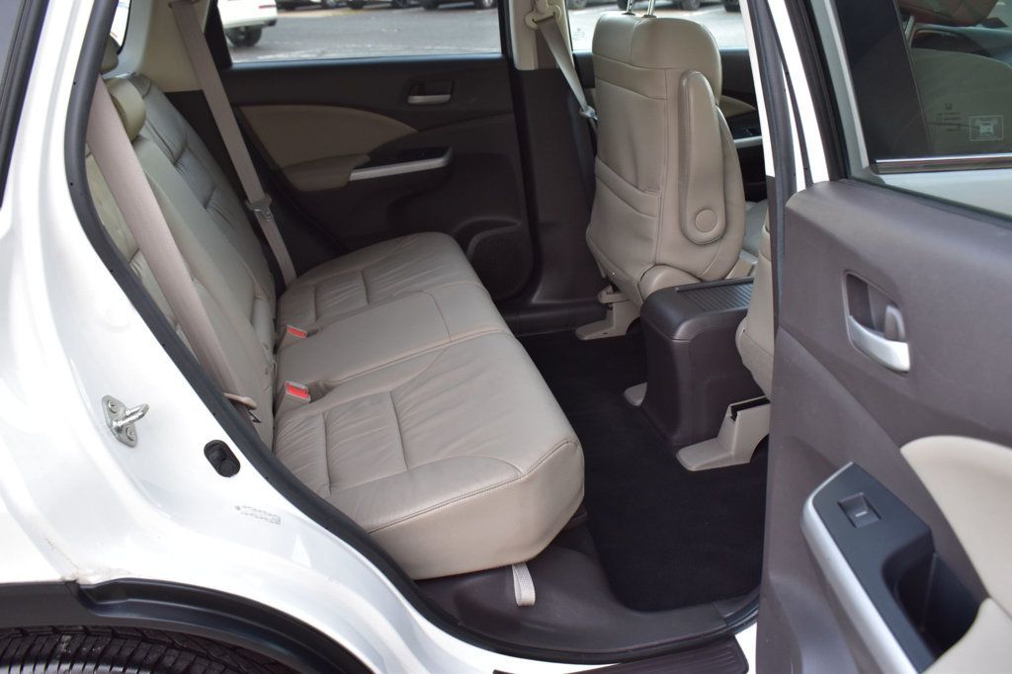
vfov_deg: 39.9
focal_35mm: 33
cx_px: 506
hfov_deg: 57.2
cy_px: 337
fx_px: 927
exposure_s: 1/20
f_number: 6.3
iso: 400
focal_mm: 22
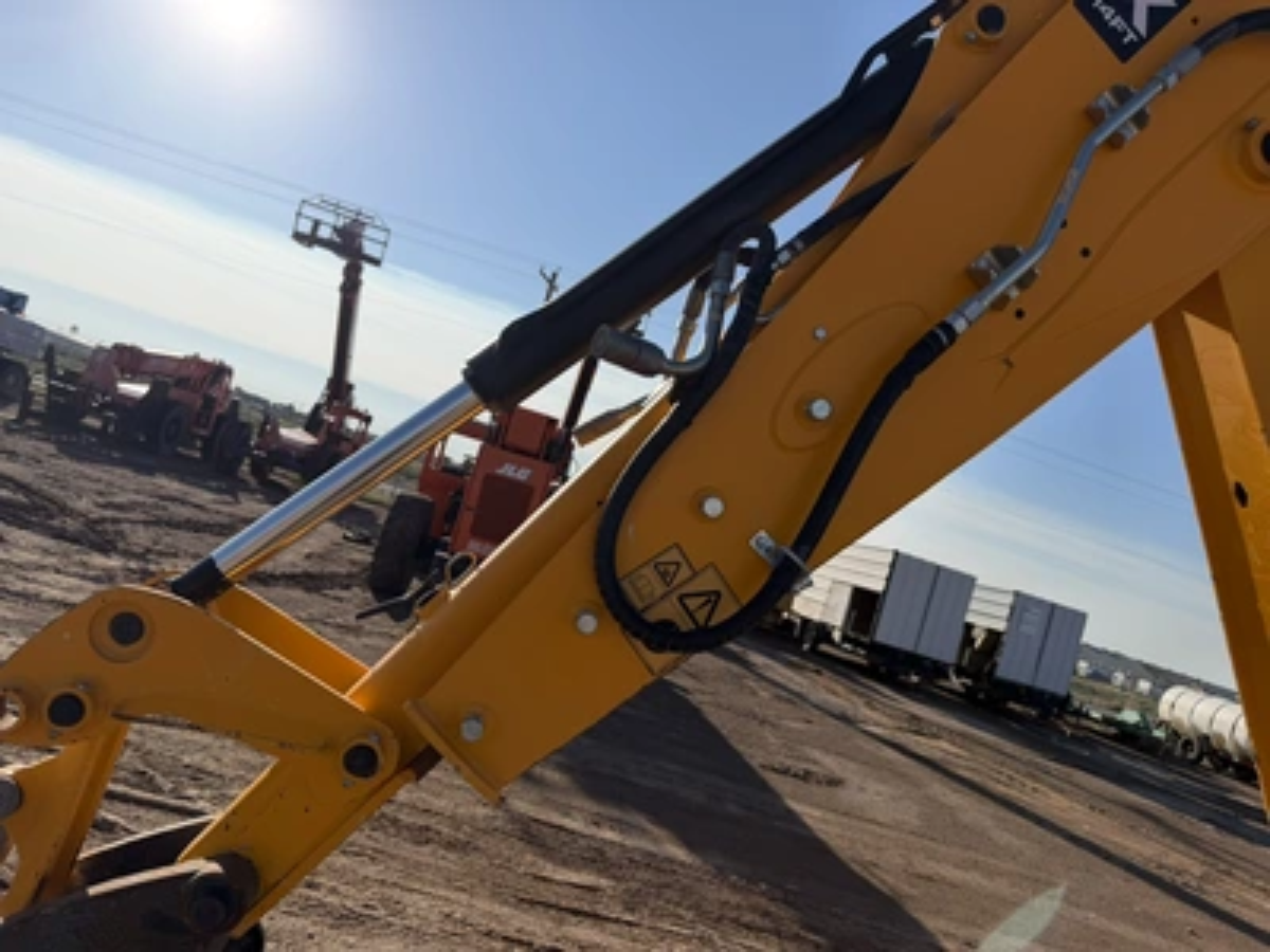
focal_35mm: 24
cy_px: 476
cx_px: 635
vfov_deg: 56.8
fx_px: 881
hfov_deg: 71.6
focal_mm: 6.76
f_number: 1.78
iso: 100
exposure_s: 1/10309
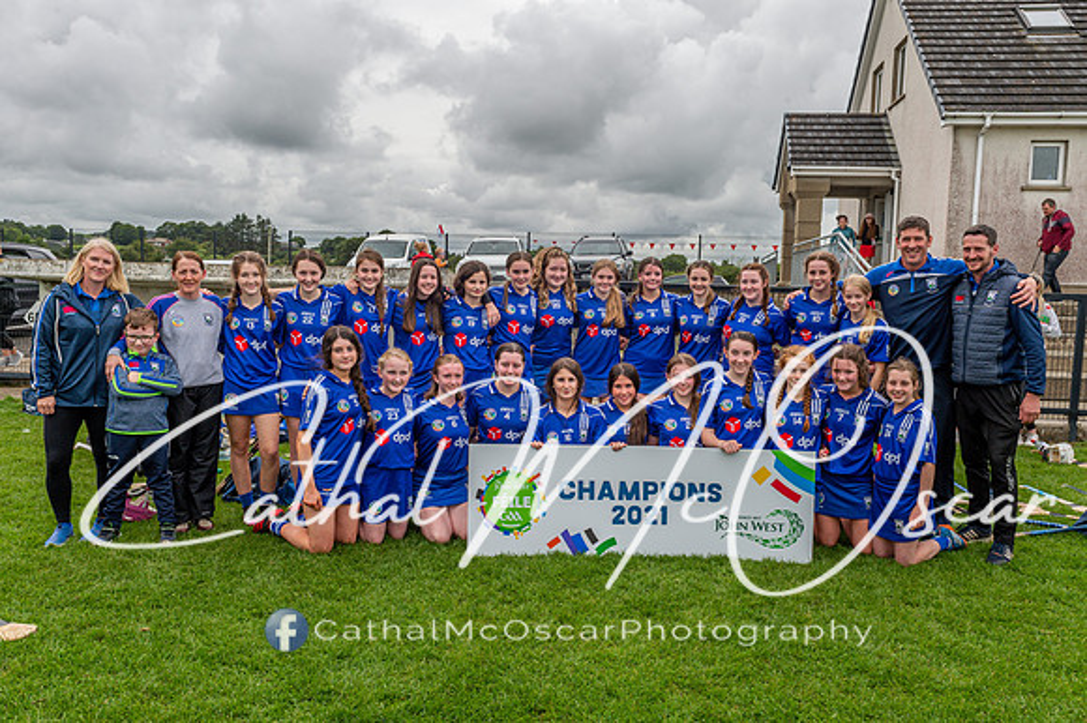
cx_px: 545
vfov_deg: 44.9
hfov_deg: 63.7
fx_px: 876
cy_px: 365
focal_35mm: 29
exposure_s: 1/100
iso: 110
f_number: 6.3
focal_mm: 24
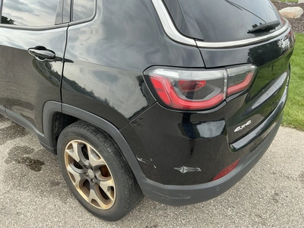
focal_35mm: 28
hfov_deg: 63.4
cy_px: 114
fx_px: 246
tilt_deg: -27.3
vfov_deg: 49.7
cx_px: 152
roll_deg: -1.3
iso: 25
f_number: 1.8
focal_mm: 3
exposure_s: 1/305
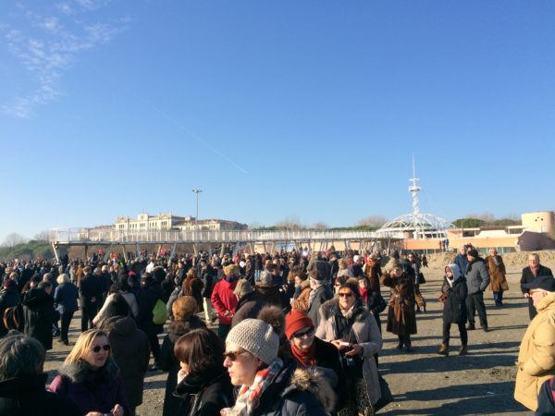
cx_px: 278
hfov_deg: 61.7
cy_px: 208
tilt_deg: +6.2
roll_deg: +2.1
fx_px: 465
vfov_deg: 48.2
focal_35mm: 29
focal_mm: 4.15
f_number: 2.2
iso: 32
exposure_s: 1/1866
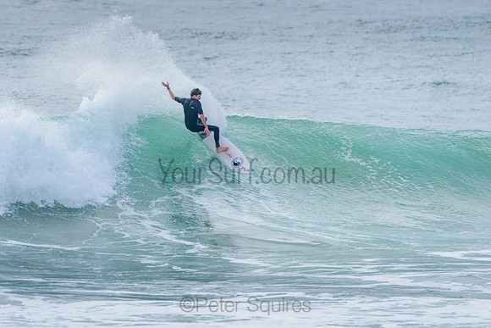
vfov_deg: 2.2
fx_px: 8352
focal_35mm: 612
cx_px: 197
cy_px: 134
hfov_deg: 3.4
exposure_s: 1/2000
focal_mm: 500
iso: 450
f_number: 5.6
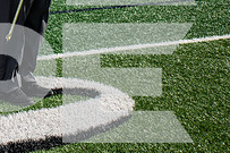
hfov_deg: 18.6
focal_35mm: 100
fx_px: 638
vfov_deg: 13.1
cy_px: -54
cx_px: -92
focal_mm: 35
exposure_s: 1/400
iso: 125
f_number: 7.1
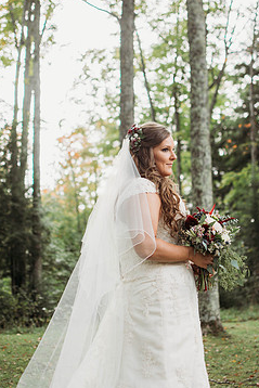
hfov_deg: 20.6
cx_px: 157
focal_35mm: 66
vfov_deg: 30.5
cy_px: 187
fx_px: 712
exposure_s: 1/1250
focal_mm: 35
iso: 250
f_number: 1.8
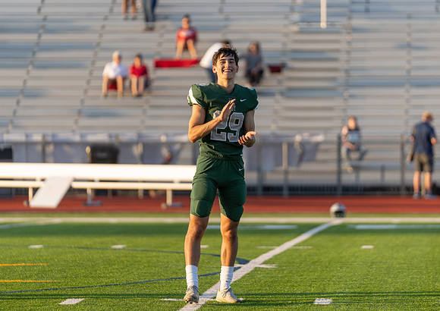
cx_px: 202
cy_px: 149
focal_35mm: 273
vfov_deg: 5.2
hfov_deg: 7.4
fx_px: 3397
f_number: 2.8
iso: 100
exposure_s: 1/500
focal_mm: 200
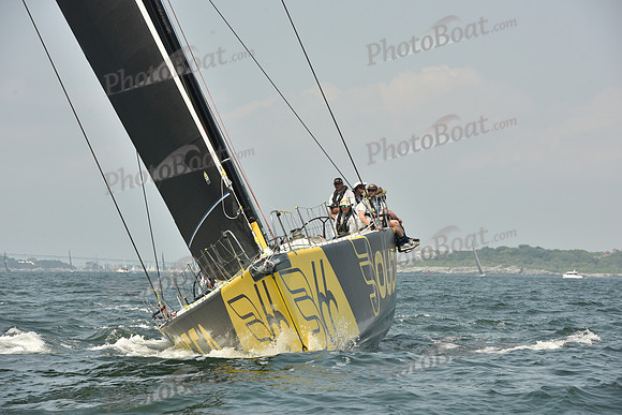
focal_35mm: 165
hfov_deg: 12.4
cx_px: 311
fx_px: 2851
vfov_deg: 8.3
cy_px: 208
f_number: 10
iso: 250
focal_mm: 165
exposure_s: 1/640
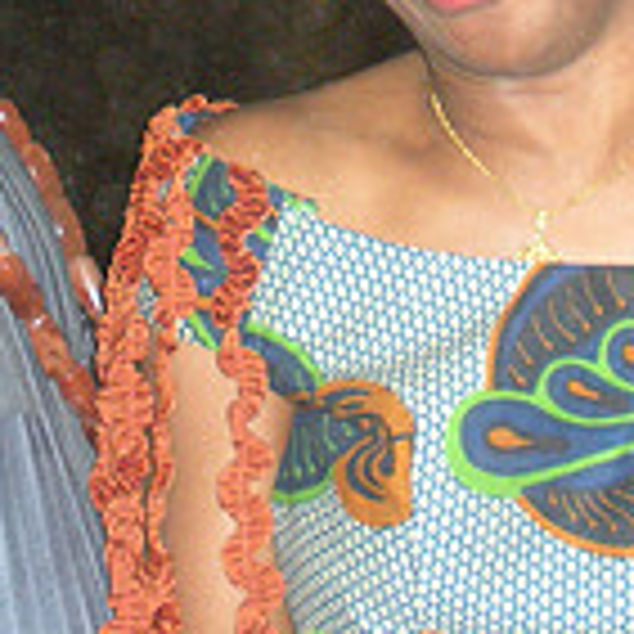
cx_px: 463
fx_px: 2714
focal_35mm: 131
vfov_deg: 12.8
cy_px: -250
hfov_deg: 13.3
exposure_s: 1/60
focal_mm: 6.3
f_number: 3.5
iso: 319
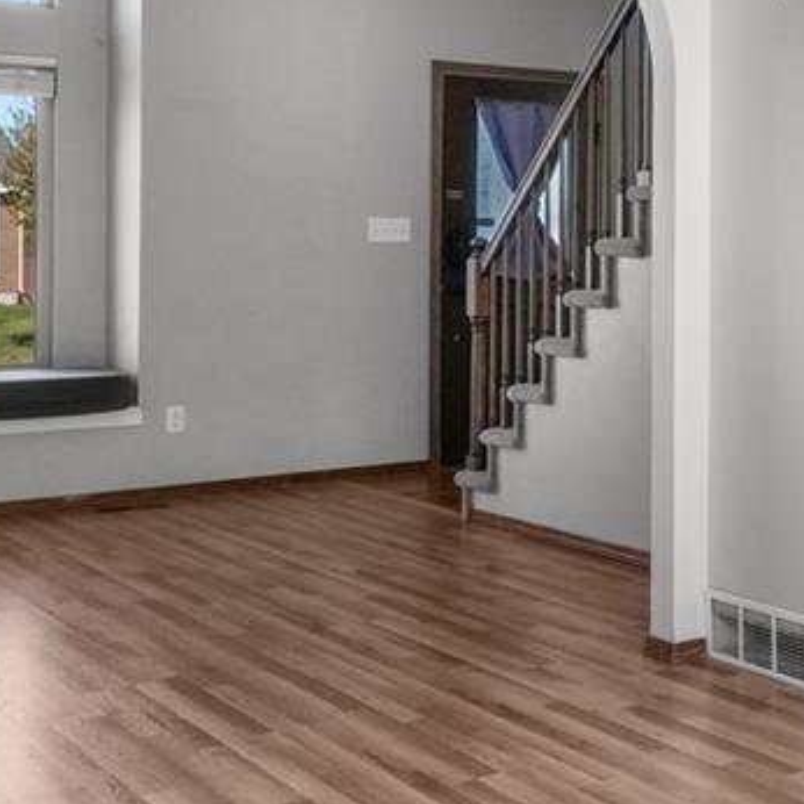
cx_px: 974
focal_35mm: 59
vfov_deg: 28.7
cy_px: 225
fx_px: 1550
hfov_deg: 25.9
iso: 800
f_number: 11
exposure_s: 1/30
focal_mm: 15
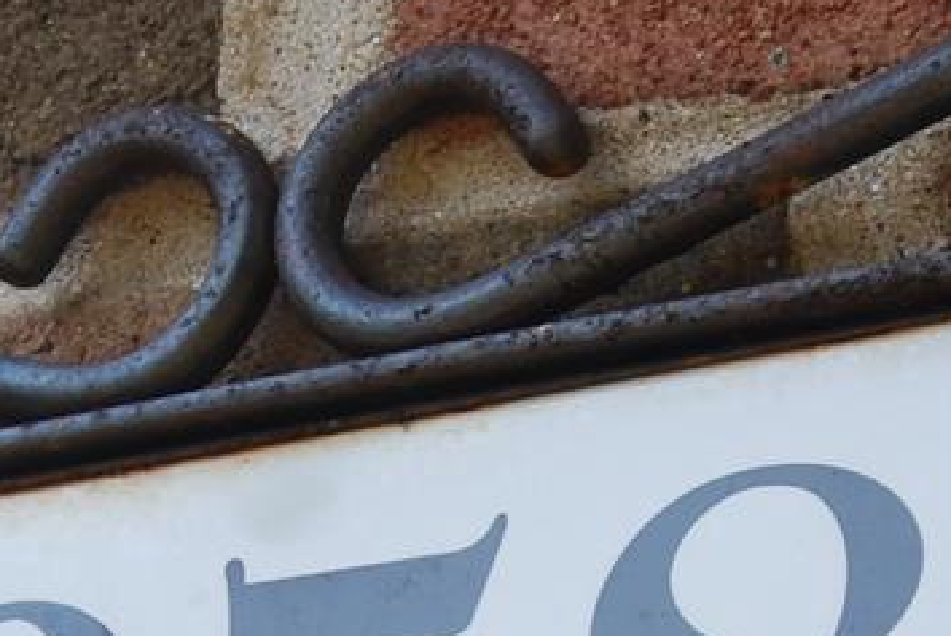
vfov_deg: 5.3
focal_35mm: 260
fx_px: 6877
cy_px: 725
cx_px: 296
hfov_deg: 7.9
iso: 100
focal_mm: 30
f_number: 8
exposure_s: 1/100
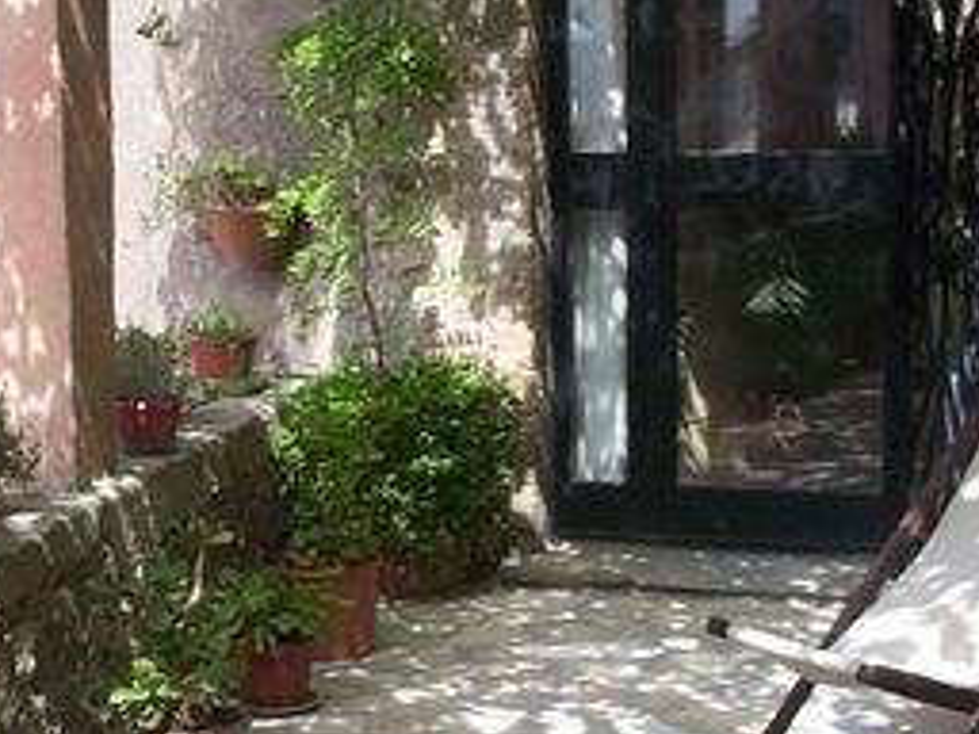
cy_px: 482
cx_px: 359
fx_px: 2517
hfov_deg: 22.0
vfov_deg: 16.6
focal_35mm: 89
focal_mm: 4.99
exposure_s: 1/257
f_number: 4.5
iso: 100
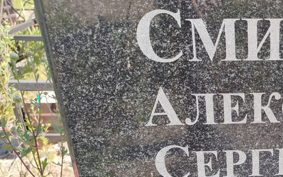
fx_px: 378
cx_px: 269
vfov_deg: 26.0
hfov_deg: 37.5
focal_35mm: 49
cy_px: 137
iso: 50
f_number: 1.7
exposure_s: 1/346
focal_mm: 5.31
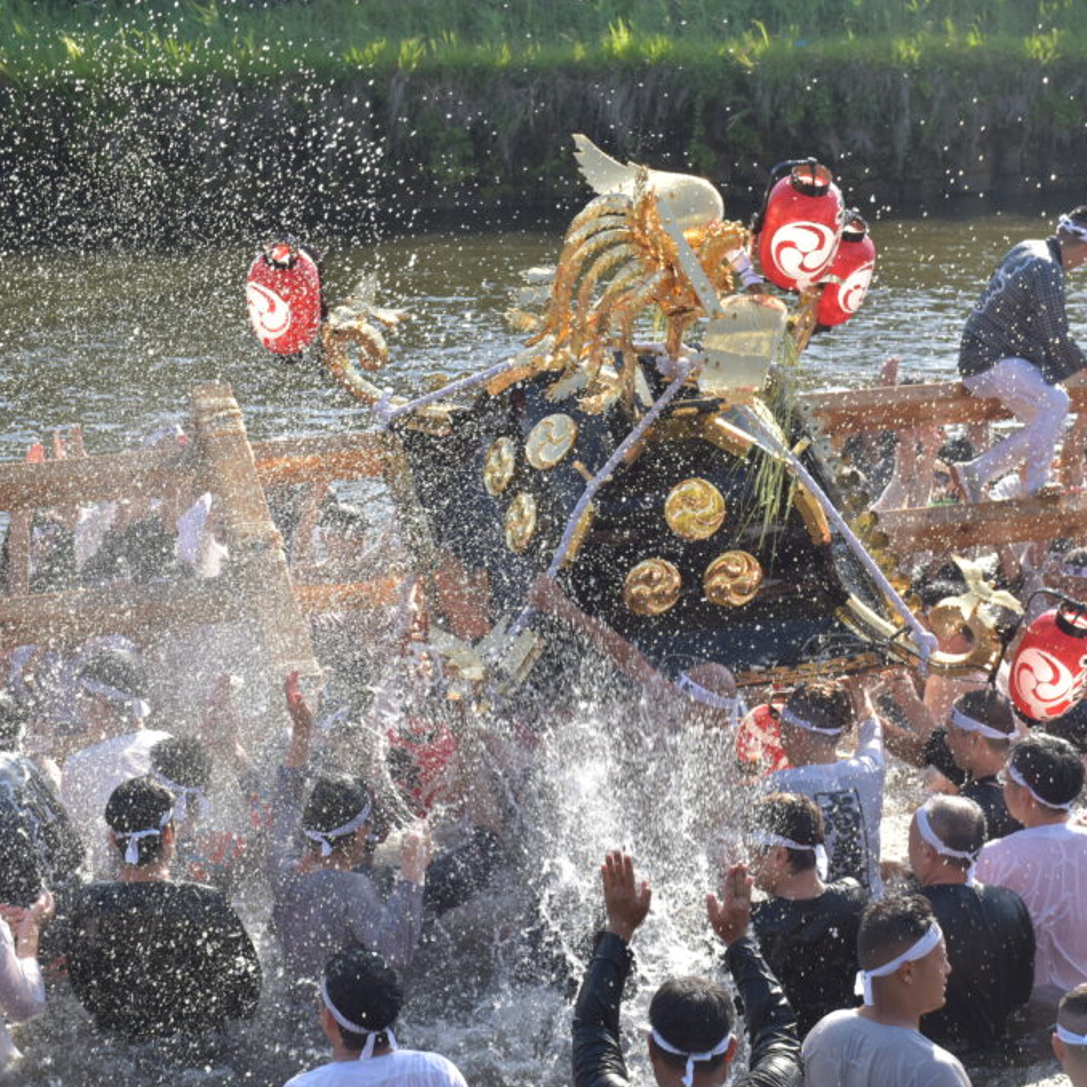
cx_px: 580
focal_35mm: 77
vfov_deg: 22.5
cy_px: 544
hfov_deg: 22.5
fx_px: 2736
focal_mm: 40
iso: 320
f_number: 7.1
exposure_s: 1/500
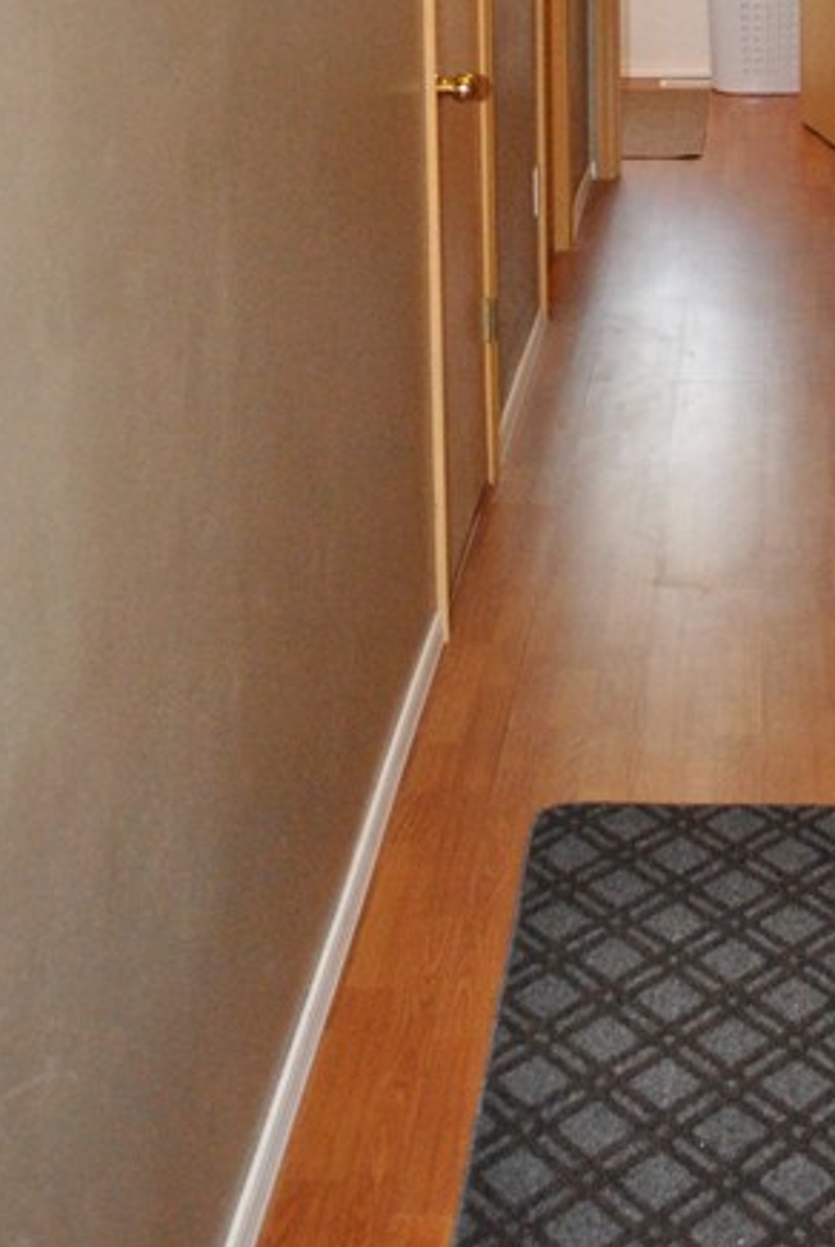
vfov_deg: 28.7
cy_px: 84
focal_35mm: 67
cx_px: 656
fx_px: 2323
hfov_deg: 20.2
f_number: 3.5
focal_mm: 18
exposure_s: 1/125
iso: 1000
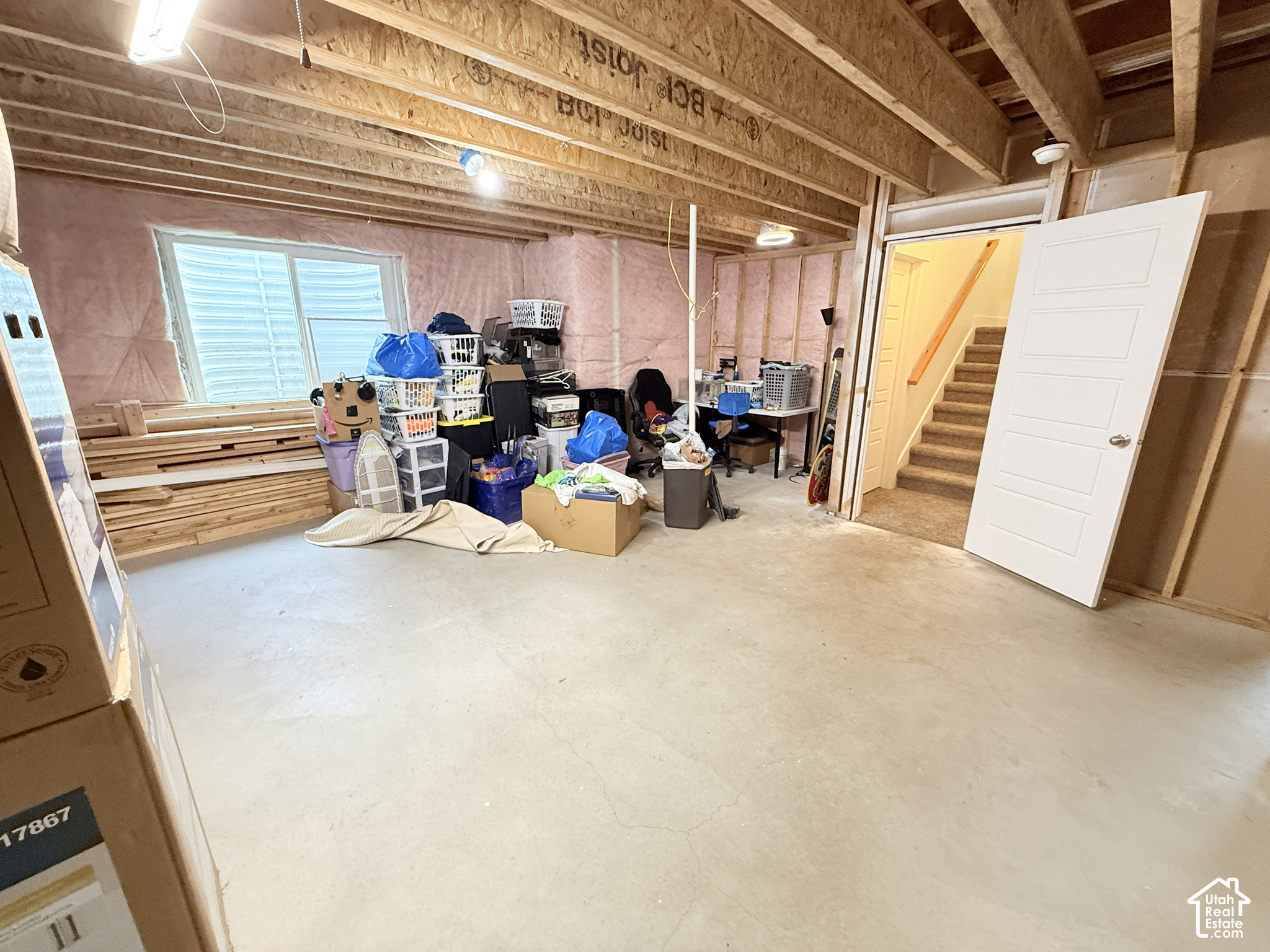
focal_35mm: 14
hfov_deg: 102.1
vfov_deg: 85.7
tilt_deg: -15.5
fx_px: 514
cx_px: 635
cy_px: 476
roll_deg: -0.1
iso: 320
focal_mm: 2.22
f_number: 2.2
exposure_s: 1/60
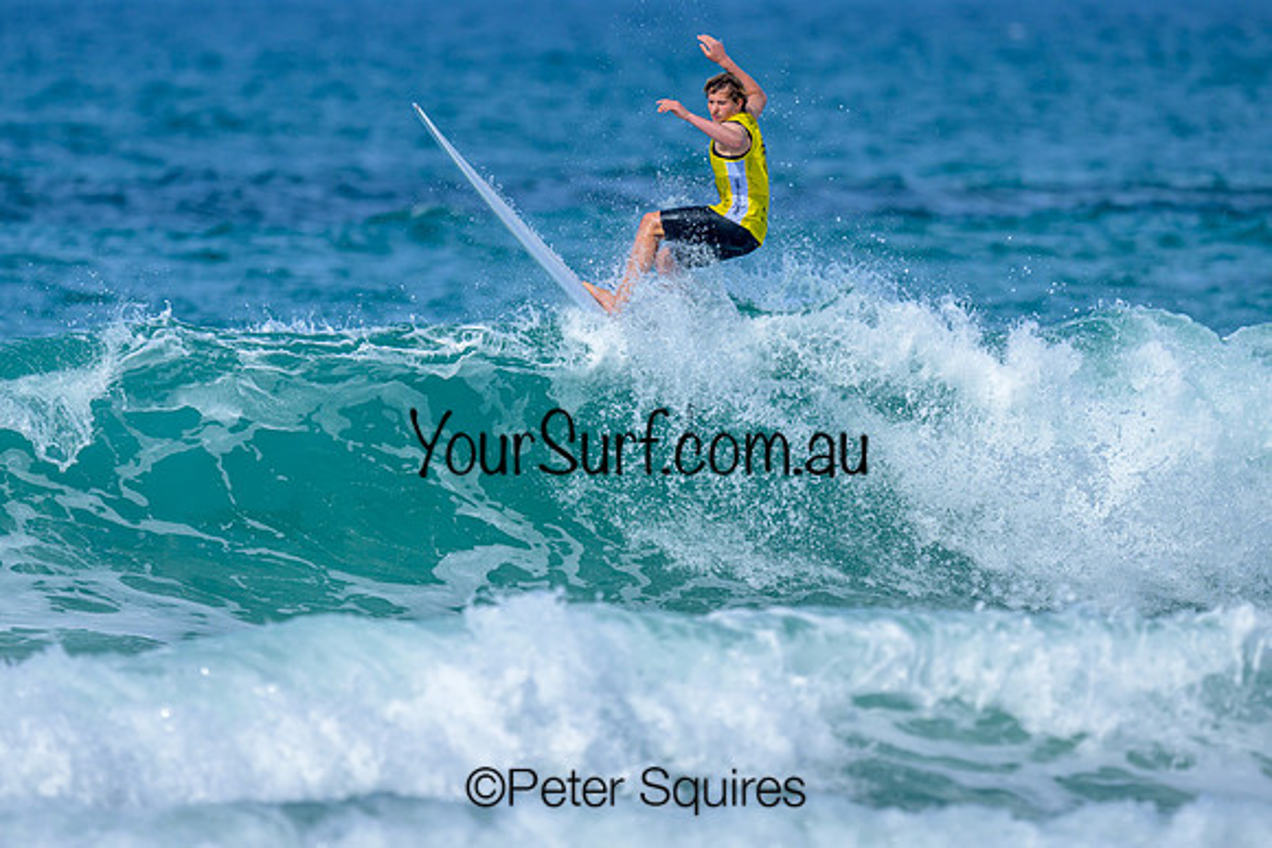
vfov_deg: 1.3
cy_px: 320
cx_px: 598
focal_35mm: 1100
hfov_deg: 1.9
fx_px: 38873
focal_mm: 800
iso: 200
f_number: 6.3
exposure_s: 1/2000
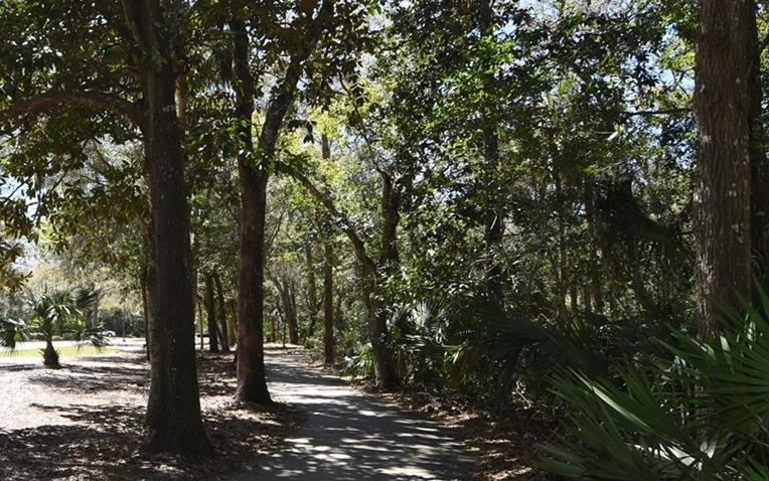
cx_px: 136
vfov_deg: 39.0
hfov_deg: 54.8
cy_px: 319
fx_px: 671
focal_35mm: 32
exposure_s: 1/100
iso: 100
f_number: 5
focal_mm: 10
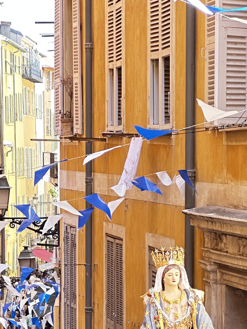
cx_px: 148
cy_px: 334
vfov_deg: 12.1
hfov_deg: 9.2
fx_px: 1532
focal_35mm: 161
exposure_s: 1/99
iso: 100
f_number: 2.8
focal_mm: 9
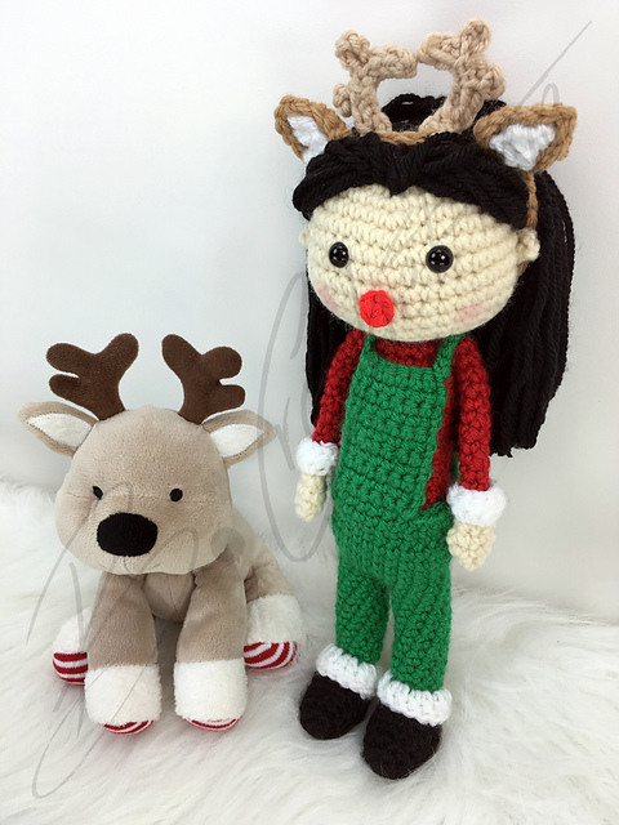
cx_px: 310
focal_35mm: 29
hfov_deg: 48.2
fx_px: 691
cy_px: 412
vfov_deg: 61.7
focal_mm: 4.15
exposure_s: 1/120
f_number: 2.2
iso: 25
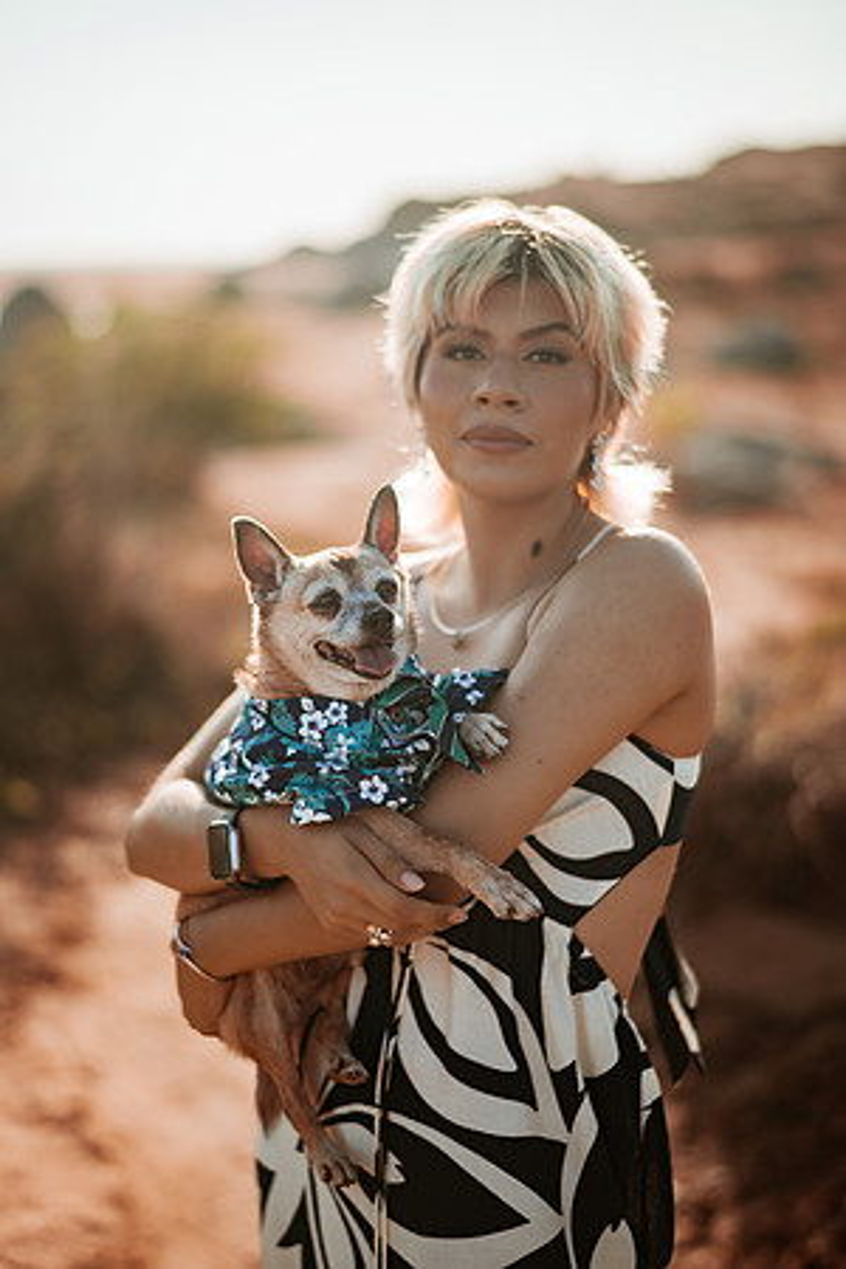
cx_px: 423
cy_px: 634
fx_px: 2044
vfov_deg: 34.5
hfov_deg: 23.4
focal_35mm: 58
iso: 100
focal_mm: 58
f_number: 1.4
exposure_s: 1/5000
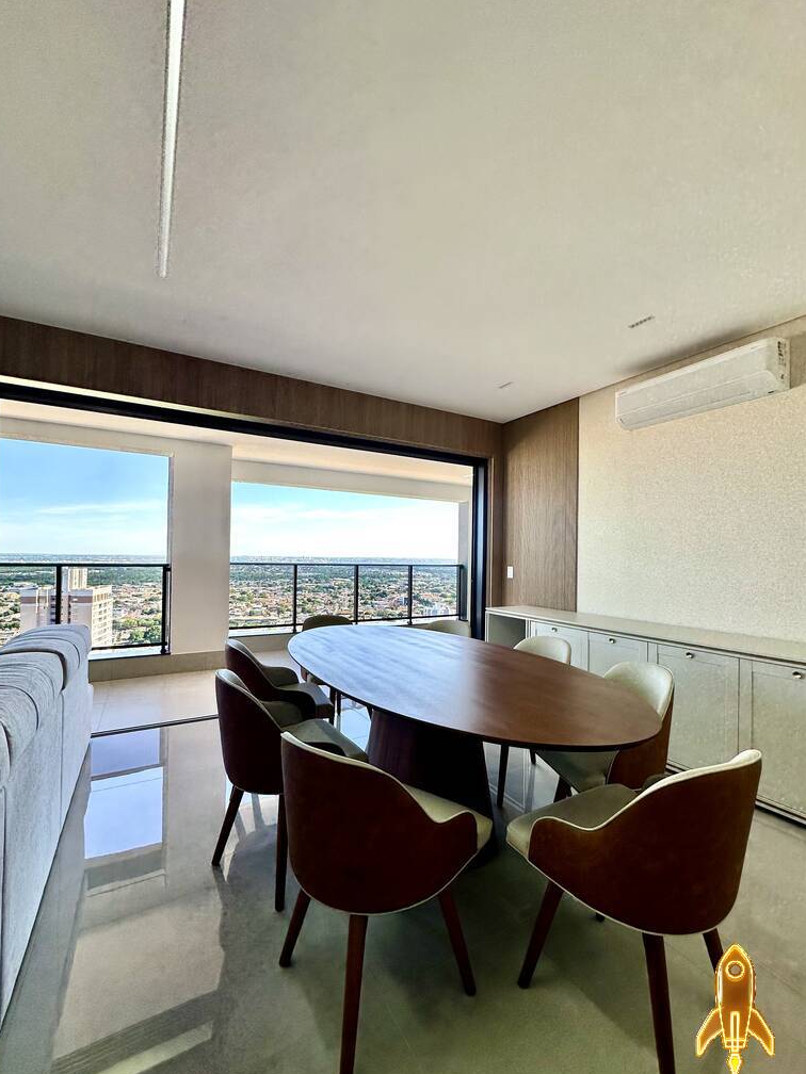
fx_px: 466
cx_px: 422
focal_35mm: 15
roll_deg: -1.3
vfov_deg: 98.1
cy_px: 555
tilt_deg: +2.1
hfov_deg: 81.7
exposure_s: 1/203
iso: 40
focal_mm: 2.22
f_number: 2.2
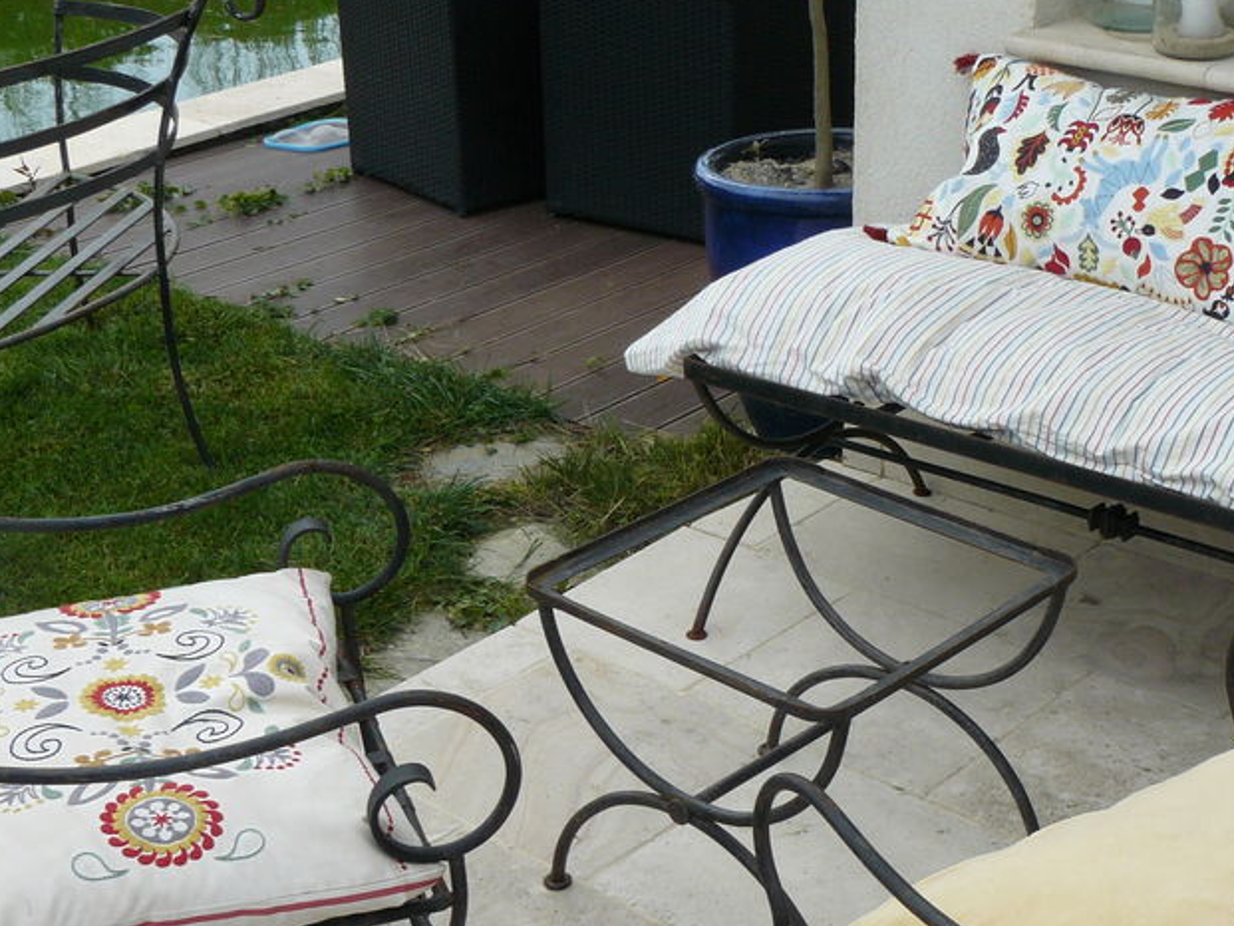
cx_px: 793
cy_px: 622
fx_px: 2068
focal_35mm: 58
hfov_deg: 33.0
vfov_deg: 25.1
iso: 100
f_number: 5.6
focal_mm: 6
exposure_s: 1/250
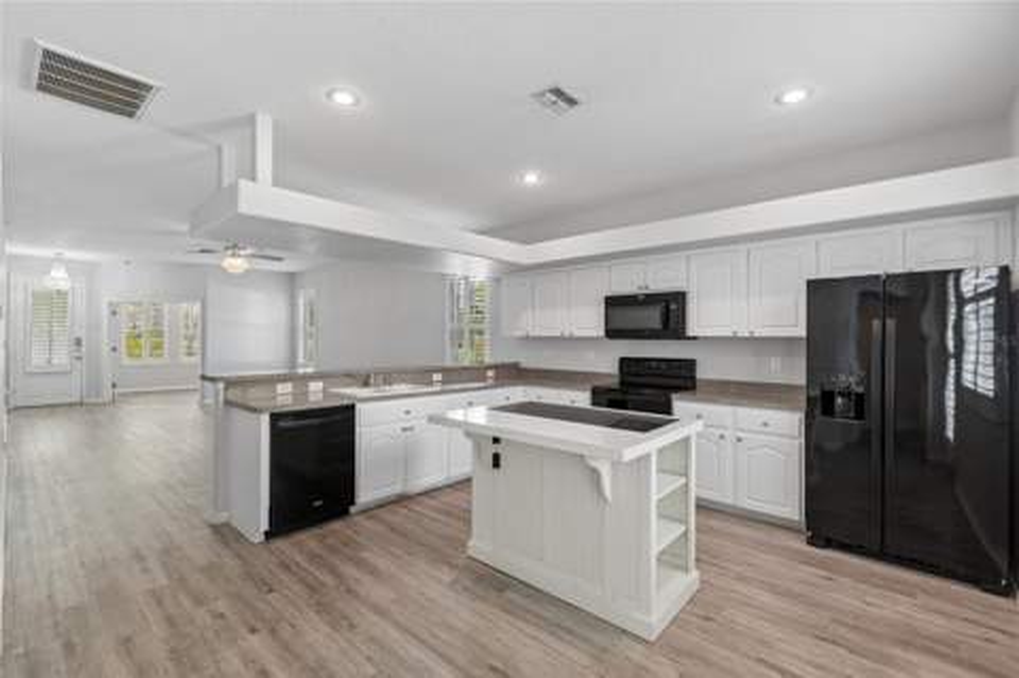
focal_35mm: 15
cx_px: 510
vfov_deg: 77.2
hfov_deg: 100.4
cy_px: 339
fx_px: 424
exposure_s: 1/4
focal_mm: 10
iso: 100
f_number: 7.1
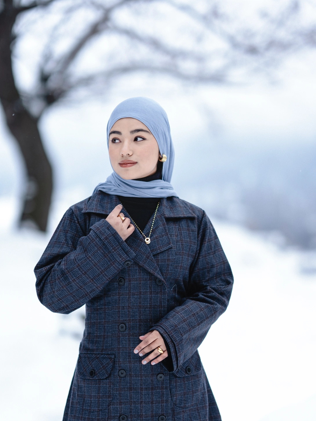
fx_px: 1132
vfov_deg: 21.1
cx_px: 159
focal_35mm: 93
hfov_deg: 15.9
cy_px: 226
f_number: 1.4
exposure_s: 1/1000
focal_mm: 85
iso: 50
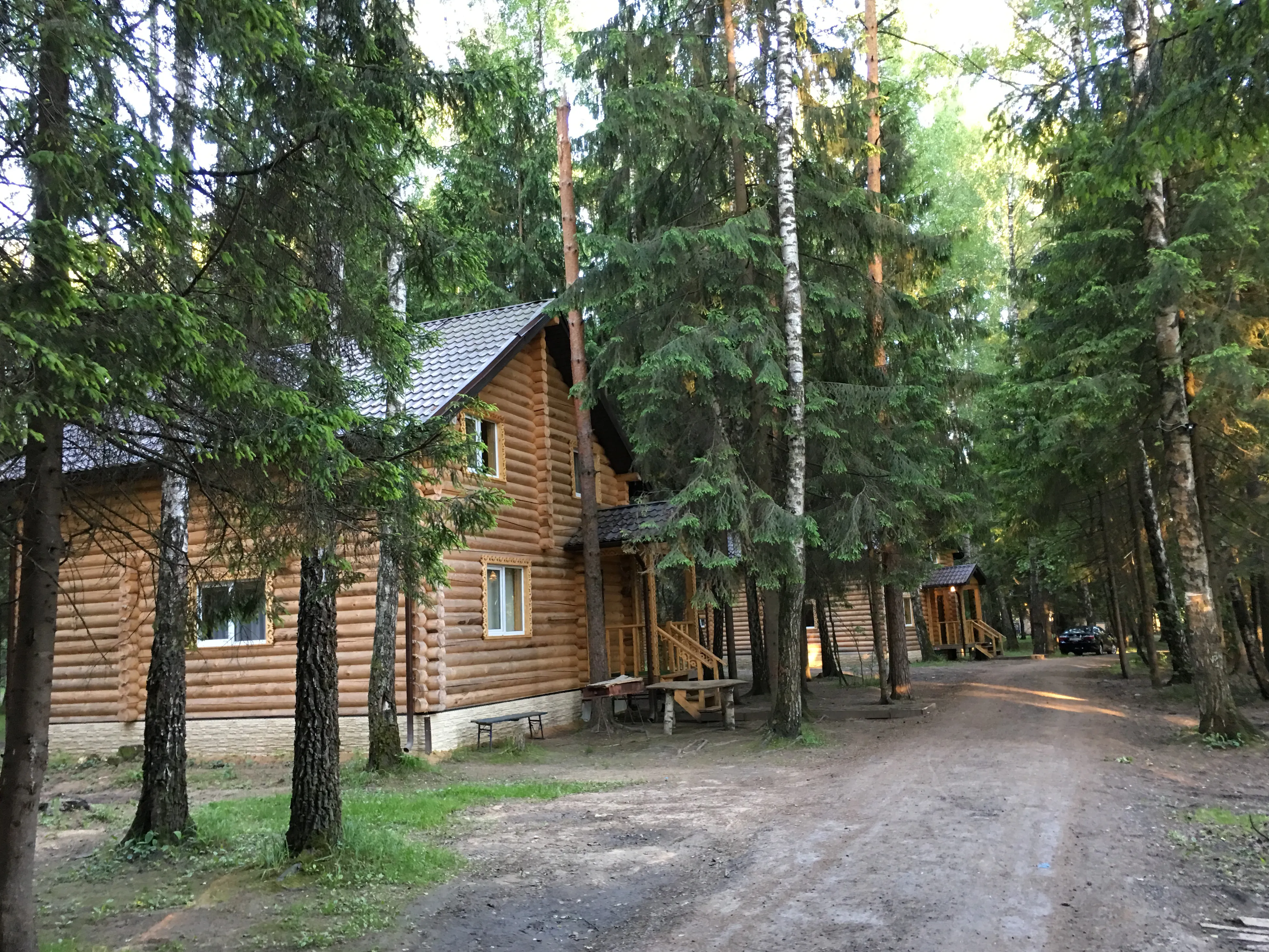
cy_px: 491
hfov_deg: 60.0
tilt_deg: +7.5
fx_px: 1100
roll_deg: +1.9
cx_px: 628
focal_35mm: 30
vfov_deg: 46.8
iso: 80
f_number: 2.2
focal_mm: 4.15
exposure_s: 1/17
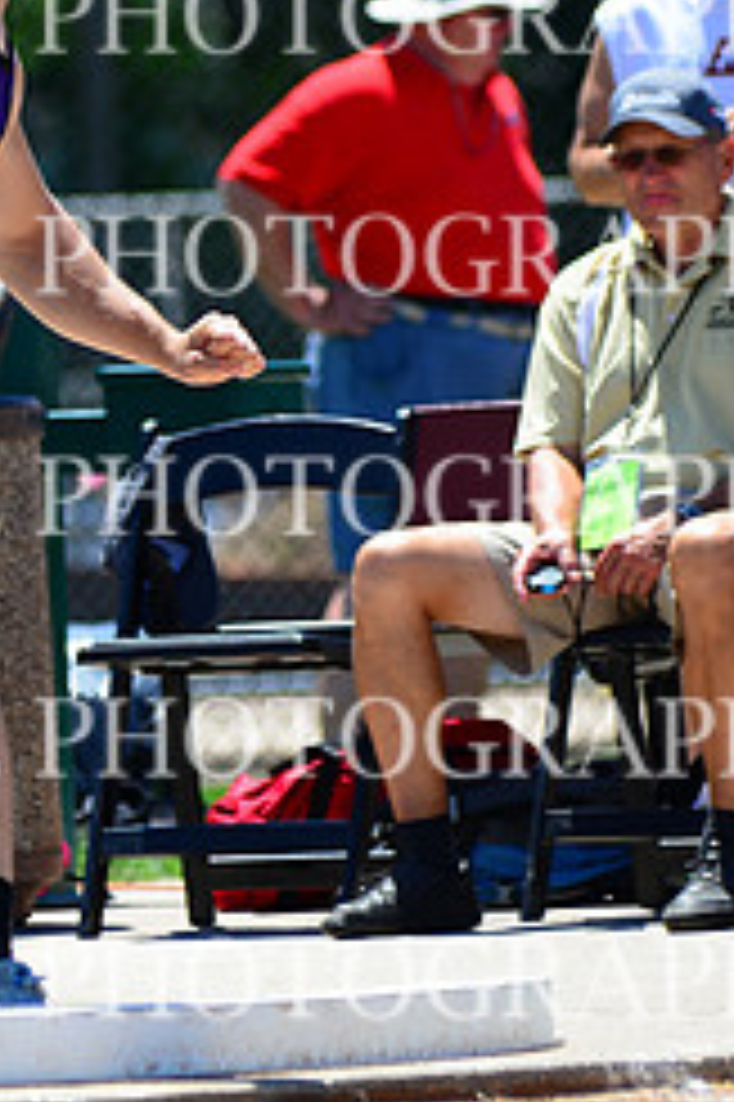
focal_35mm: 474
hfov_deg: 2.9
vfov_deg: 4.4
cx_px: 5
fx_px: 14516
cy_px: 373
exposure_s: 1/2500
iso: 320
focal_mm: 200
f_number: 4
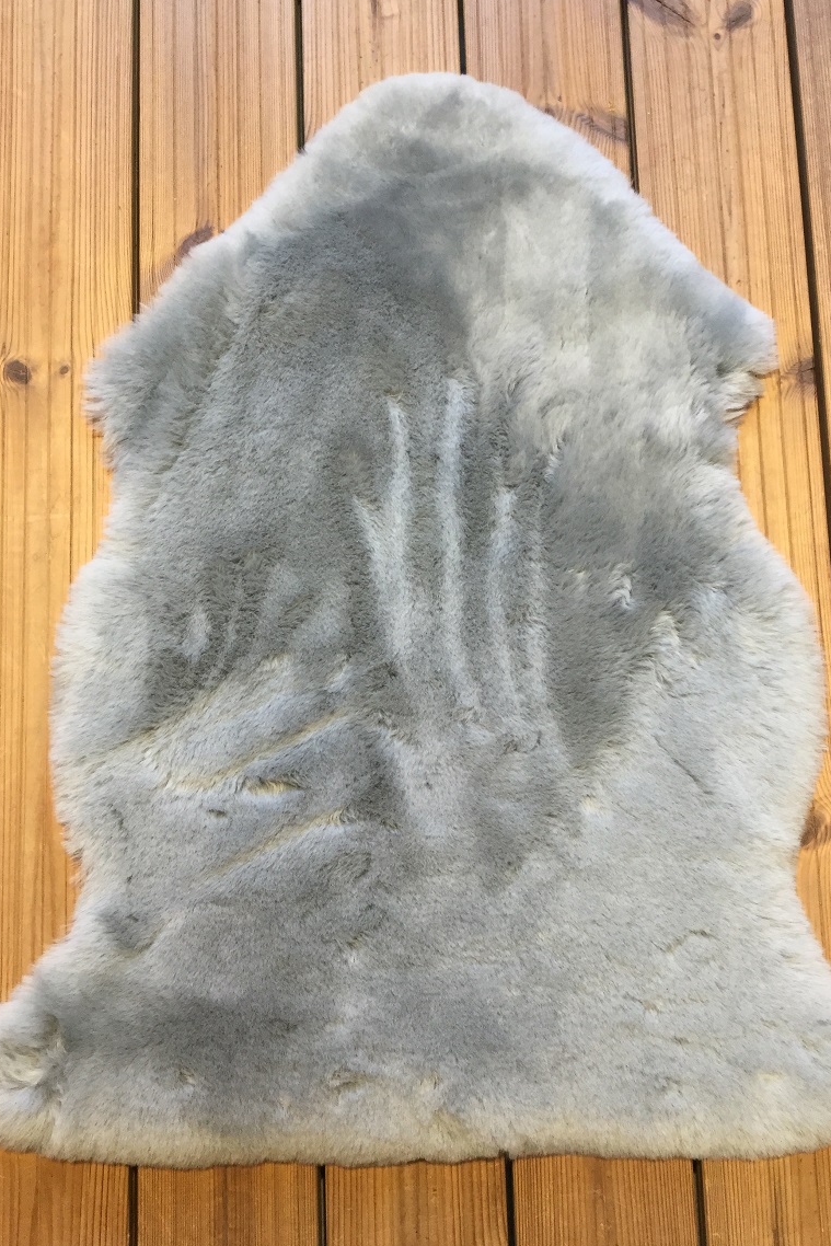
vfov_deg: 55.8
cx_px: 448
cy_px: 638
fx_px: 1177
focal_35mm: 34
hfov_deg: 38.9
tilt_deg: -82.2
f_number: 2.4
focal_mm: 3.3
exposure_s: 1/33
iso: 64
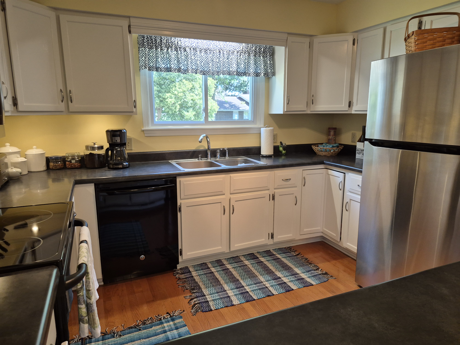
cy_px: 172
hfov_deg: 73.9
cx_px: 230
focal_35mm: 23
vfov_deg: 58.9
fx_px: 306
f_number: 1.8
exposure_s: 1/120
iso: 160
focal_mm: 5.4
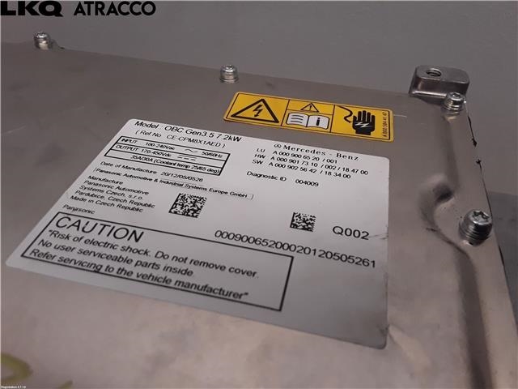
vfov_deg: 49.7
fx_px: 419
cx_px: 259
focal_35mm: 28
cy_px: 194
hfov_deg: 63.4
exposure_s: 1/383
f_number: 1.9
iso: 100
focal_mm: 2.91
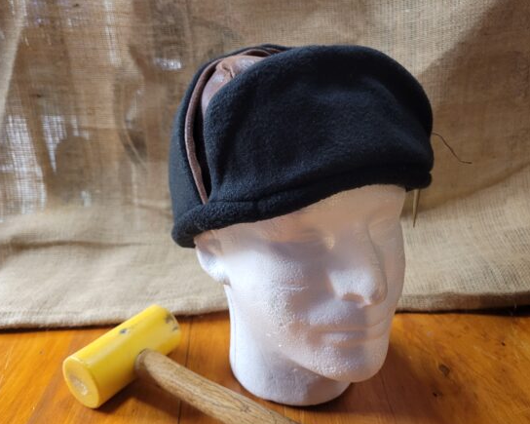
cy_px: 215
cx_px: 283
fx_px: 439
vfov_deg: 51.5
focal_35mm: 28
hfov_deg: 62.2
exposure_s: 1/40
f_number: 1.8
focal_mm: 5.4
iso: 320
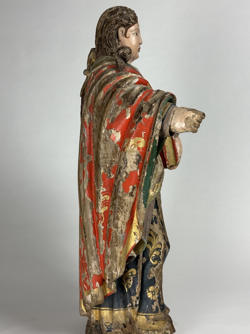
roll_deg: +0.4
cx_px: 125
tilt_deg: -6.5
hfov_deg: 30.3
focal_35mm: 48
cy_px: 167
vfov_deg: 39.7
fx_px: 462
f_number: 1.78
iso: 80
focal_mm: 6.86
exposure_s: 1/100
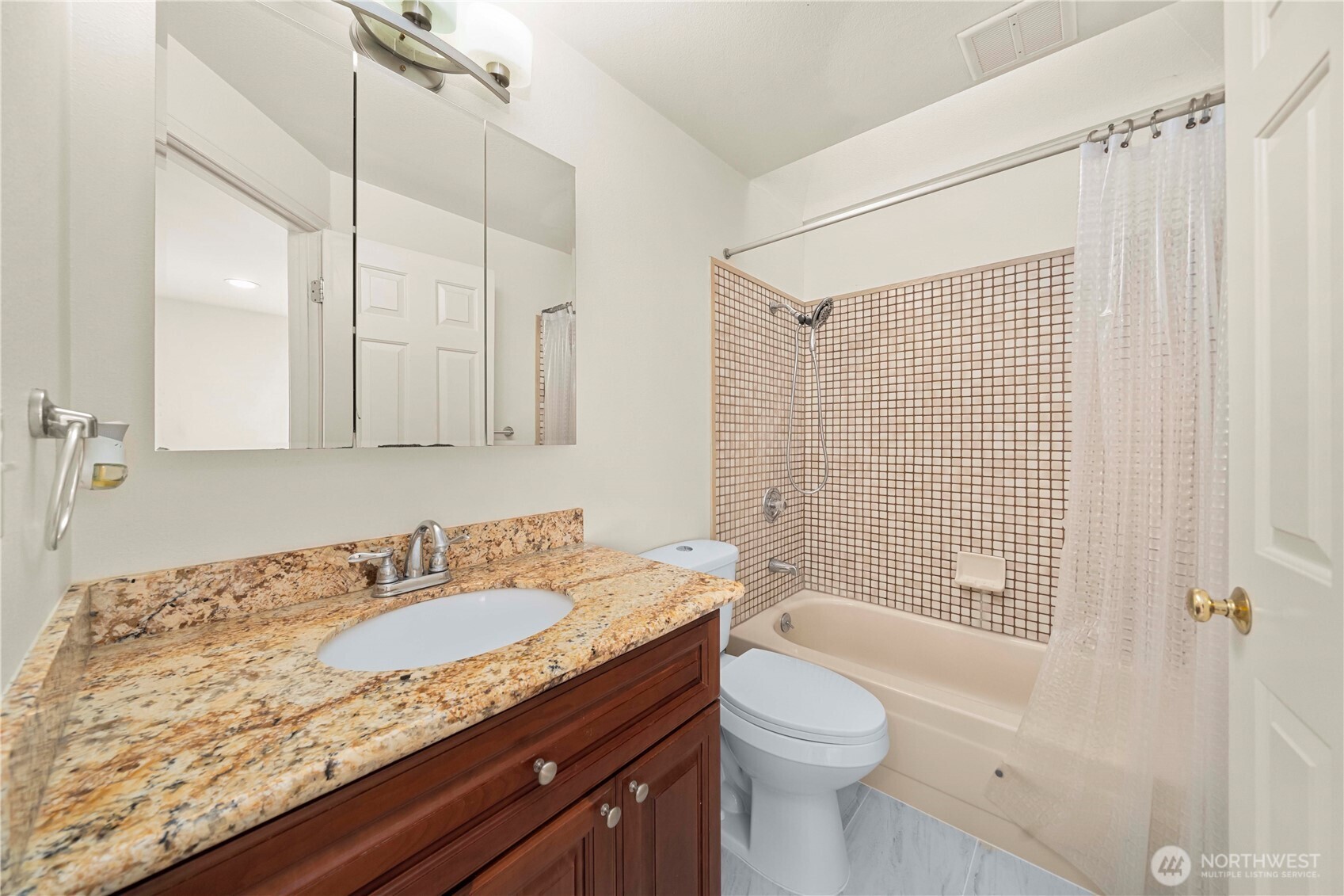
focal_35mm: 12
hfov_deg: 112.6
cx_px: 672
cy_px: 448
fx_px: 448
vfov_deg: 90.0
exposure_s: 1/30
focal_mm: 12
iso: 500
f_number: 7.1
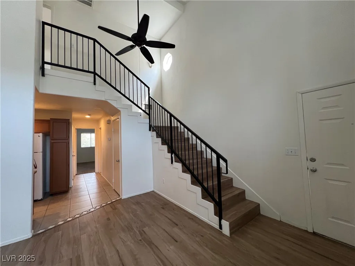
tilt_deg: +2.3
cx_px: 178
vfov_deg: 89.9
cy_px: 133
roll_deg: +1.9
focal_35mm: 13
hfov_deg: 106.2
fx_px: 133
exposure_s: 1/60
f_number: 1.8
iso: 160
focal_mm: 1.57
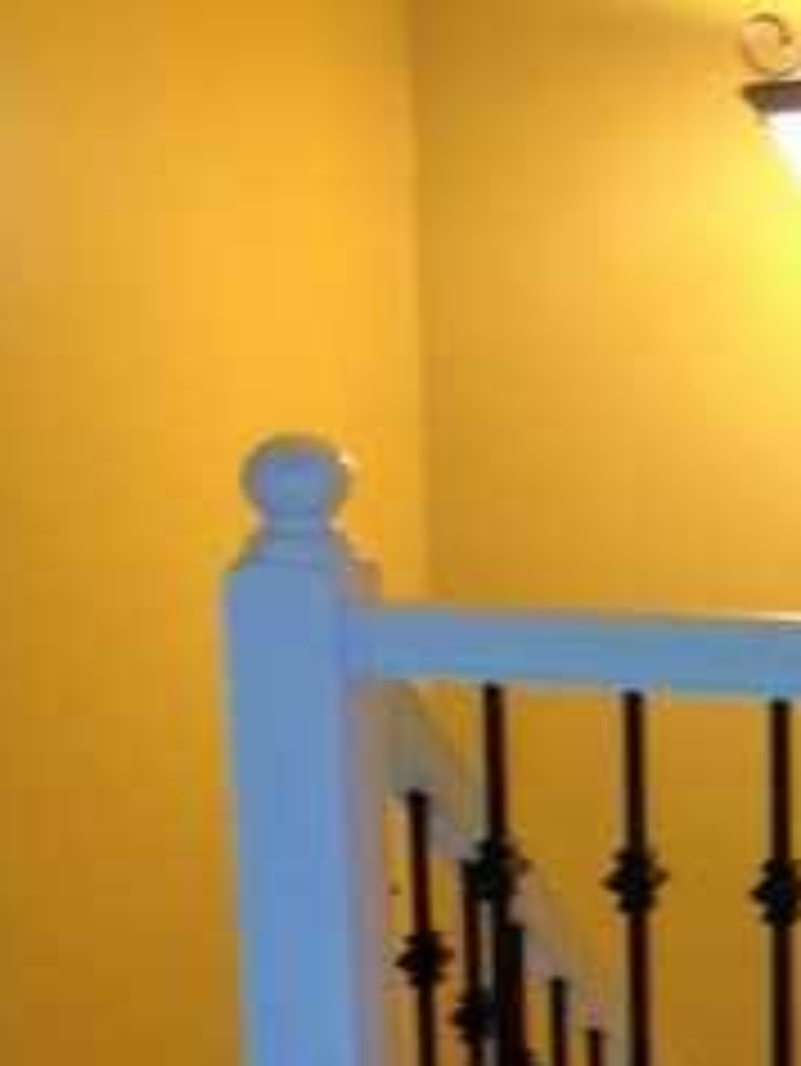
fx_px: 2743
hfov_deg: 16.5
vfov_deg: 21.8
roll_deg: +0.3
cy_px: 787
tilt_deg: -14.7
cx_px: 670
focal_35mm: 89
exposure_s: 1/20
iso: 80
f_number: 2.4
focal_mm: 4.12
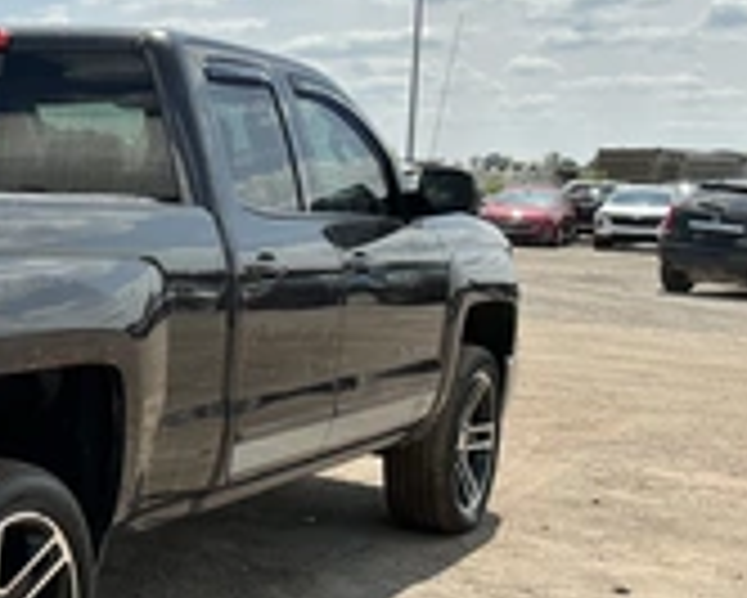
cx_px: -135
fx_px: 1460
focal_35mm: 66
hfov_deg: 25.9
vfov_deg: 23.1
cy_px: 355
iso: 25
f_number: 1.8
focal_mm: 3
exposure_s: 1/2058
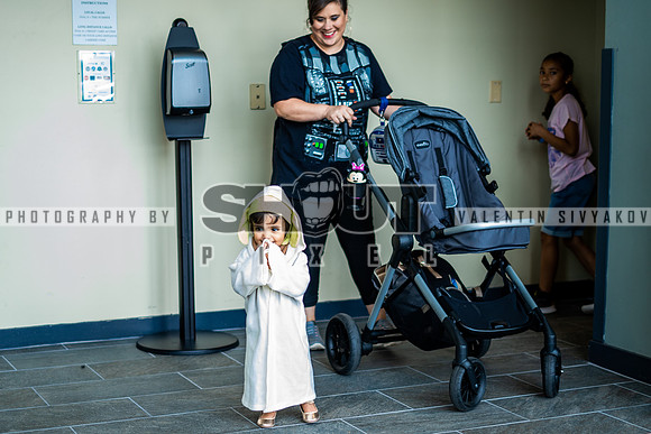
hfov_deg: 30.5
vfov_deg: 20.6
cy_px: 257
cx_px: 309
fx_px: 1194
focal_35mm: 66
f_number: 1.8
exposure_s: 1/250
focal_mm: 50
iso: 400
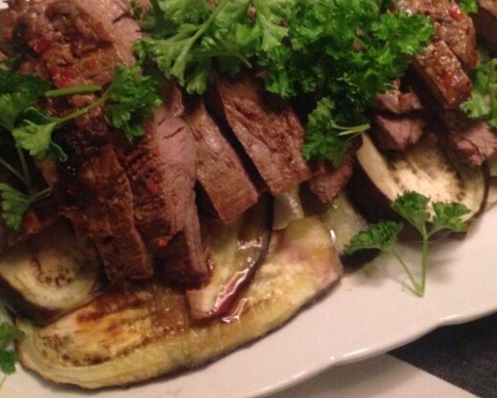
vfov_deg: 31.4
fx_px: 706
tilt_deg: -62.3
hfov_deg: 38.8
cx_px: 244
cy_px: 166
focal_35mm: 48
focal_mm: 4.12
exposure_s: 1/15
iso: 800
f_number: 2.4
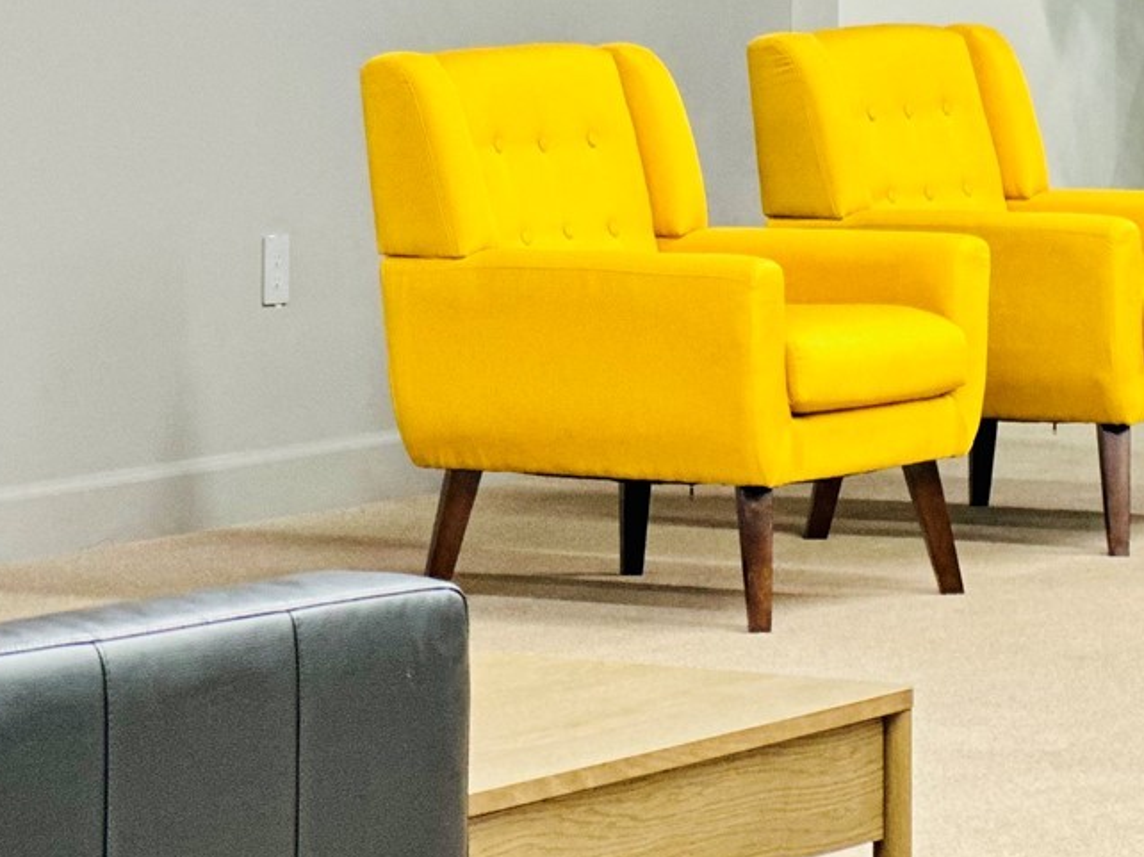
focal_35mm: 192
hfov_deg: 10.3
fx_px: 6343
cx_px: 887
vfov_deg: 7.7
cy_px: -116
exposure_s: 1/24
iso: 400
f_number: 2.8
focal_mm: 9
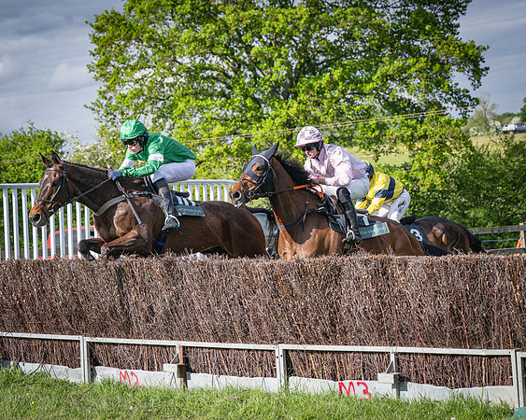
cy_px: 210
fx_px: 1841
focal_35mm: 118
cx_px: 263
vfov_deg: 13.0
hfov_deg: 16.3
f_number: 4
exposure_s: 1/3200
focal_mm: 70
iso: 400
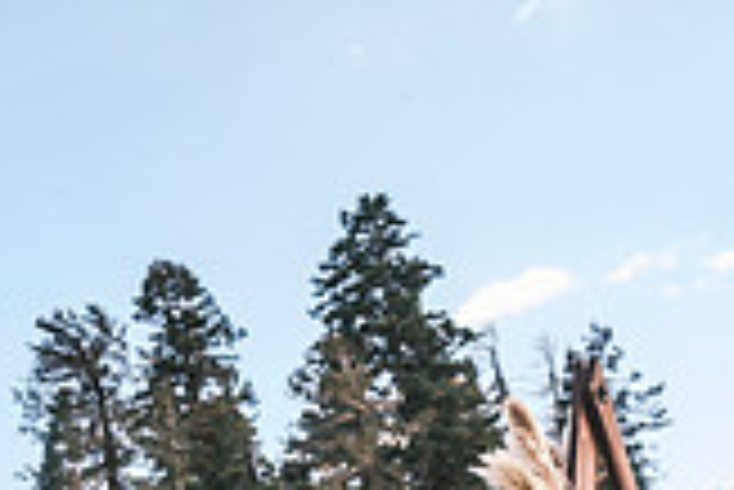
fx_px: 1959
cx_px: 86
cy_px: 618
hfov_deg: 20.8
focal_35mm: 96
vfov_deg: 13.8
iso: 400
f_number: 3.2
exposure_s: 1/480
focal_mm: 18
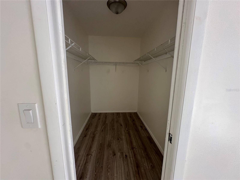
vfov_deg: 85.7
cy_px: 90
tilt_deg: -7.7
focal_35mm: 14
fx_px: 97
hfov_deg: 102.1
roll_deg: -0.9
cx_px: 120
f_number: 2.2
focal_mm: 2.22
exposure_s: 1/99
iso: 320
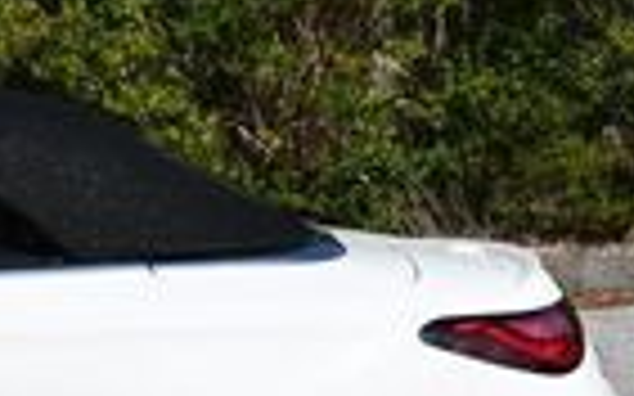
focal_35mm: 241
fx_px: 4162
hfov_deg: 8.4
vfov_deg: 5.4
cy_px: 81
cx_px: -513
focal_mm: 26
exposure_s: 1/320
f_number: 9
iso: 100
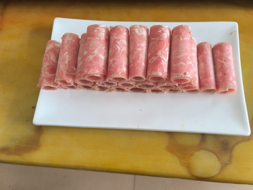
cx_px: 126
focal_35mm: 27
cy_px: 95
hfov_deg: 65.3
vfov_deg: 51.4
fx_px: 197
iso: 650
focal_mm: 5.52
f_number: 1.9
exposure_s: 1/50
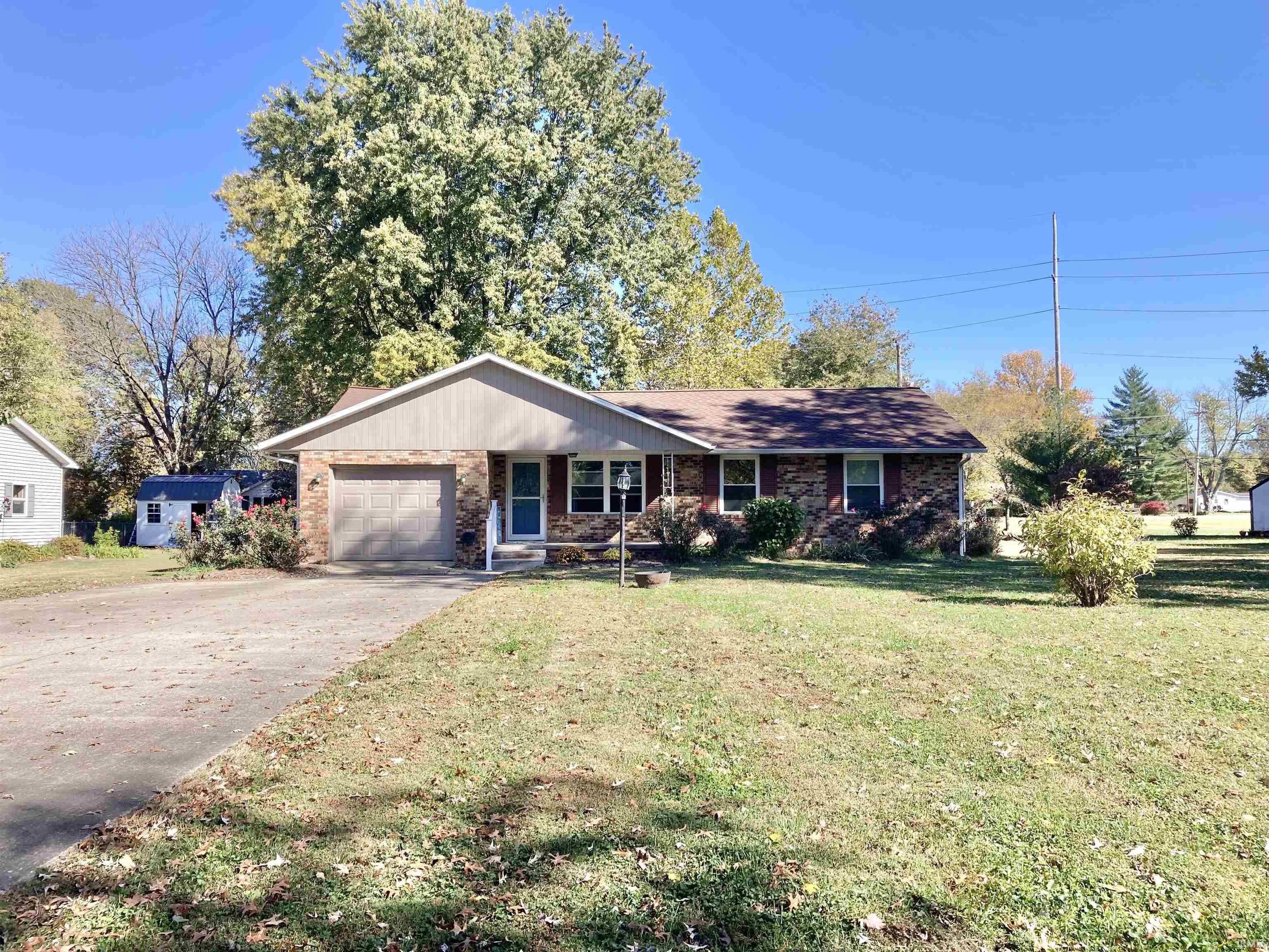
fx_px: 1026
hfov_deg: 63.4
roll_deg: +1.0
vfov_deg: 49.7
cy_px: 476
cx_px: 634
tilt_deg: +2.1
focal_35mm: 28
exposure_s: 1/1116
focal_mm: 3.99
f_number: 1.8
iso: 20
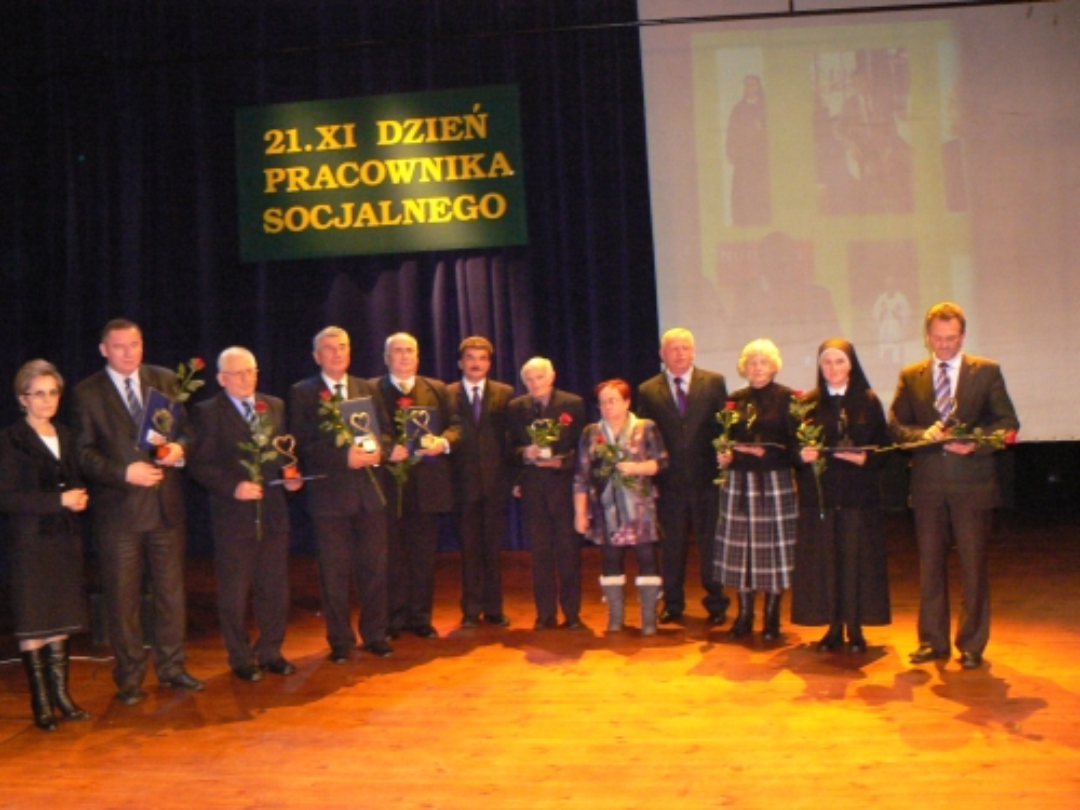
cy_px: 405
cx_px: 540
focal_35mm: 36
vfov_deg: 39.7
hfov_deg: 51.4
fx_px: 1123
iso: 400
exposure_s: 1/30
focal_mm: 6
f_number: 2.8
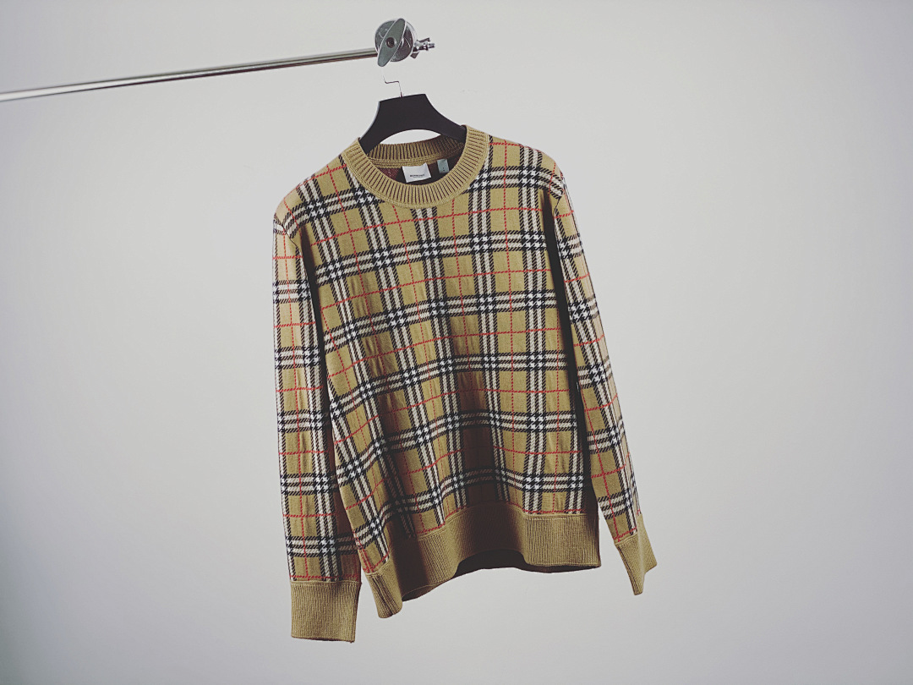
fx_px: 1372
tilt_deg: -6.4
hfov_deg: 36.8
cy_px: 342
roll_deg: +10.4
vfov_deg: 28.0
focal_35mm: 52
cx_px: 456
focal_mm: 6
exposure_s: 1/101
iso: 100
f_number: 2
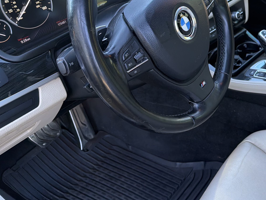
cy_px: 79
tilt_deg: -30.2
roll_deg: -5.0
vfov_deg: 33.5
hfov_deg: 40.9
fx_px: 330
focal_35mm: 43
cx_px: 232
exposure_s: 1/124
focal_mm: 6.76
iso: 160
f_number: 1.78
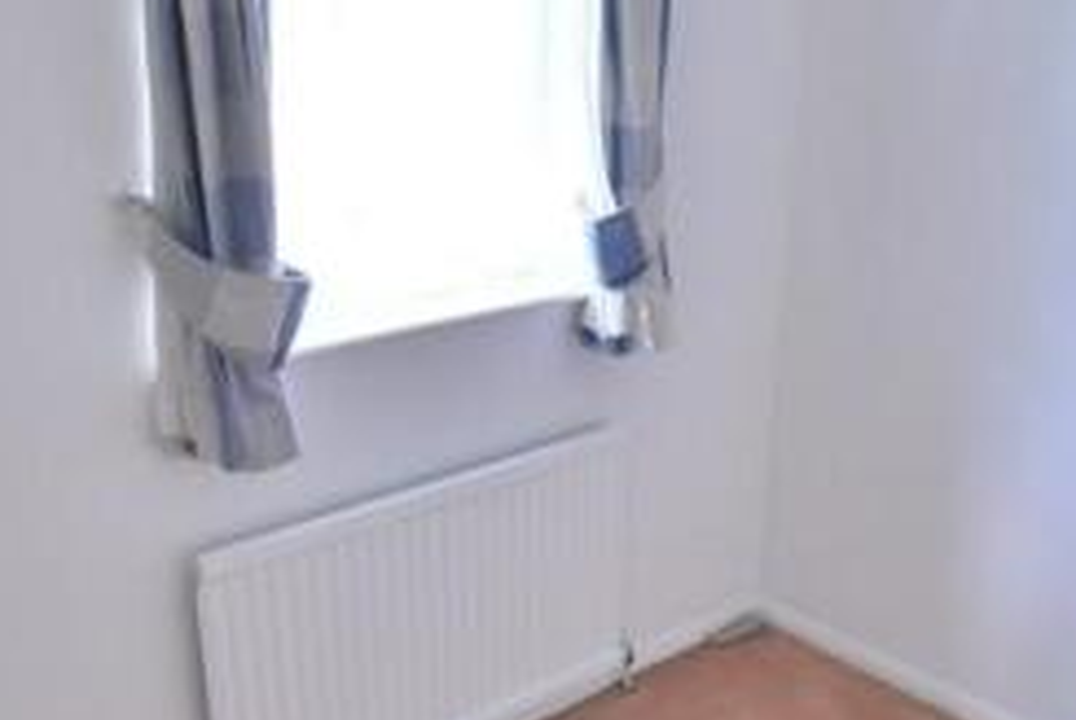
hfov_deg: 48.3
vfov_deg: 33.3
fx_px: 1197
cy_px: 463
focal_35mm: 40
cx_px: 613
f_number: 4
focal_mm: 10
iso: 200
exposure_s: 1/60
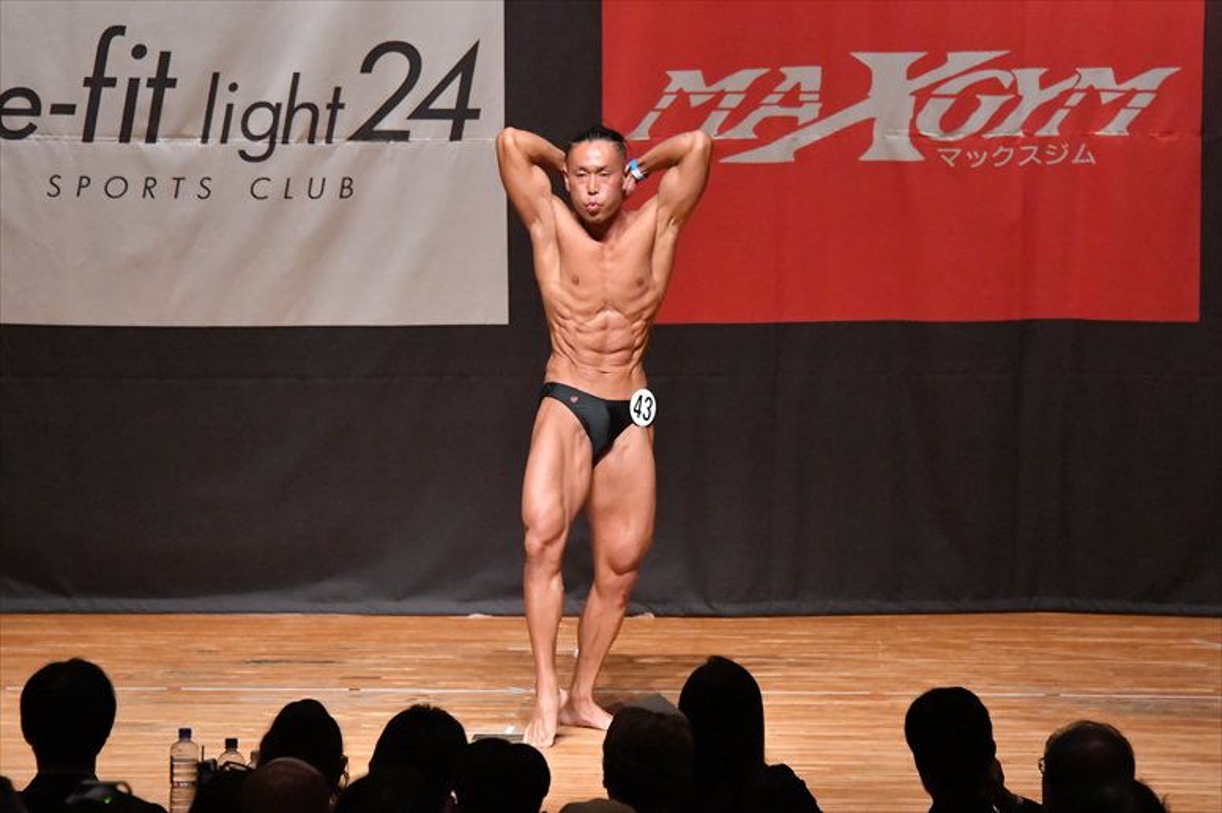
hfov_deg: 8.6
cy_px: 406
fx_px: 8143
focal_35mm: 240
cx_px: 611
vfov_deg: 5.7
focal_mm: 160
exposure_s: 1/400
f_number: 5.6
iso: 12800
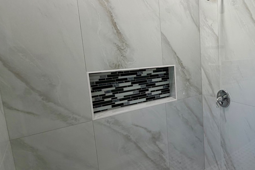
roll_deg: +1.9
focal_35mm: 26
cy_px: 78
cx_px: 212
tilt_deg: -7.5
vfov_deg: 49.5
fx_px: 184
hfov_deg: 62.2
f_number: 2.2
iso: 80
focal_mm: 2.22
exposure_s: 1/120
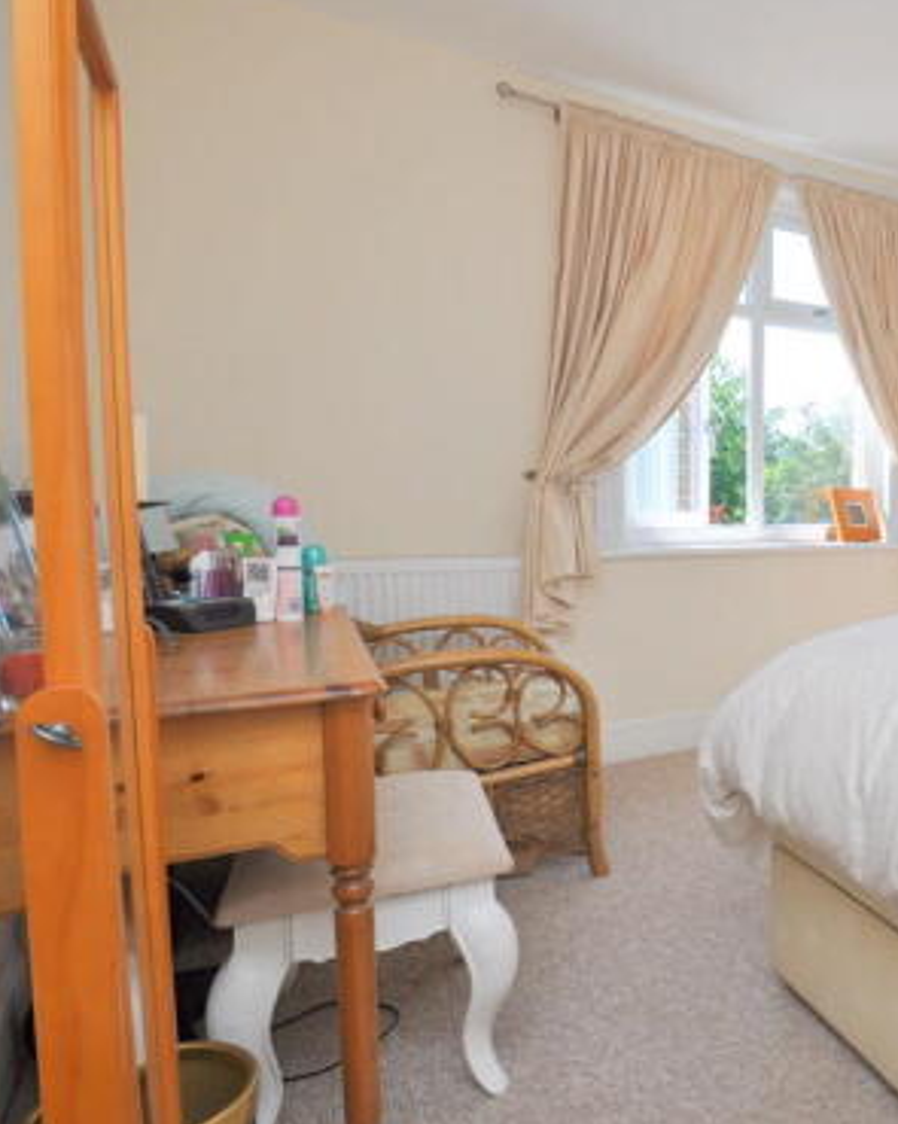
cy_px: 506
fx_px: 831
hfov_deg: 43.9
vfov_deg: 67.9
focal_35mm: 25
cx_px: 983
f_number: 5.6
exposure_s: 1/125
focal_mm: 10
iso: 200
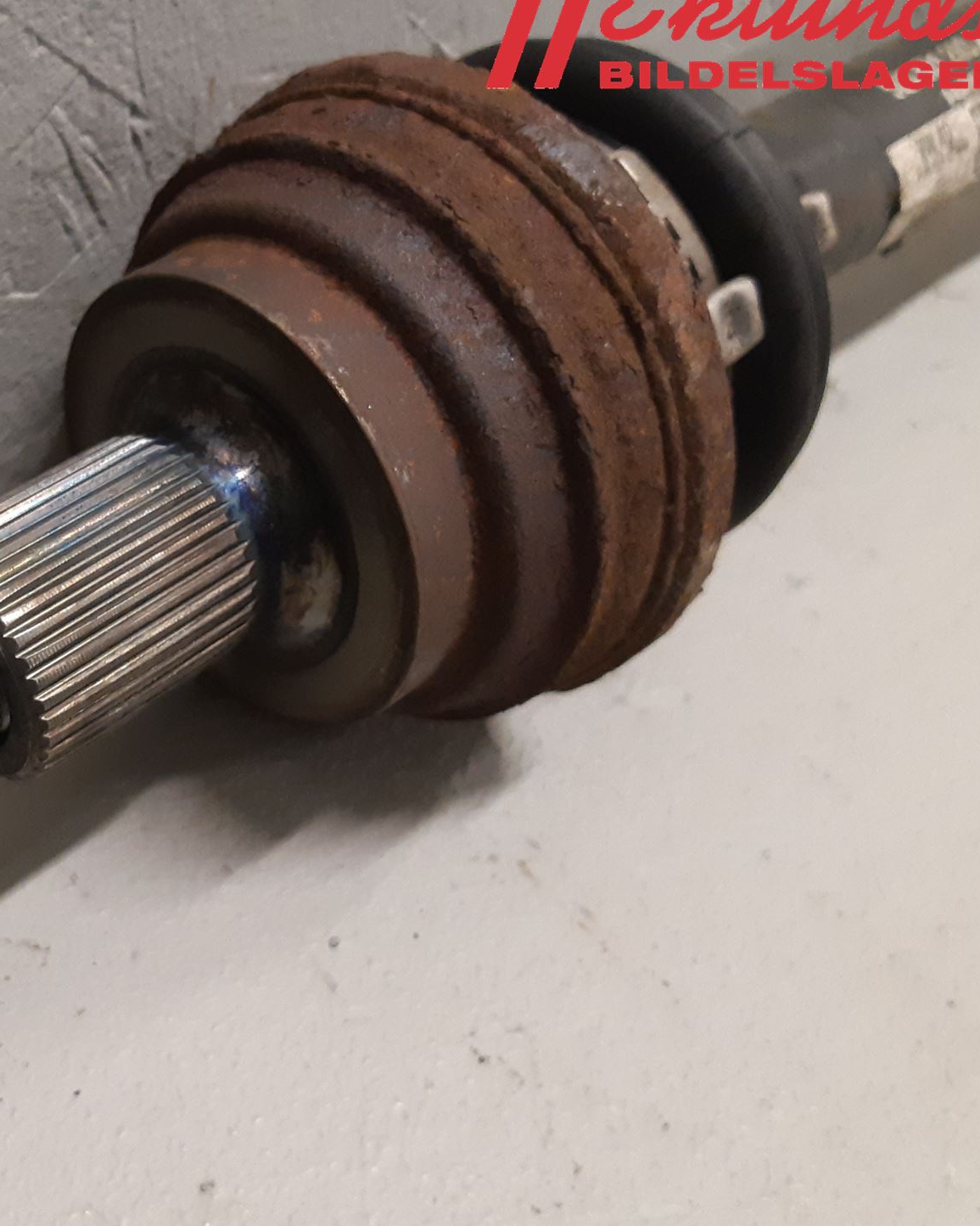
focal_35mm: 36
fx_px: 1305
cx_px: 137
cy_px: 597
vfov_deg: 50.3
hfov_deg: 38.9
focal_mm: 3.93
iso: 320
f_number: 1.7
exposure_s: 1/50
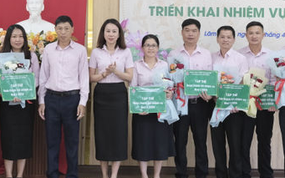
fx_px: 489
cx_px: 108
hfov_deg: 32.3
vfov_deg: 20.5
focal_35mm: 63
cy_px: 53
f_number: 4
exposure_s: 1/100
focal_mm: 26
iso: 2000
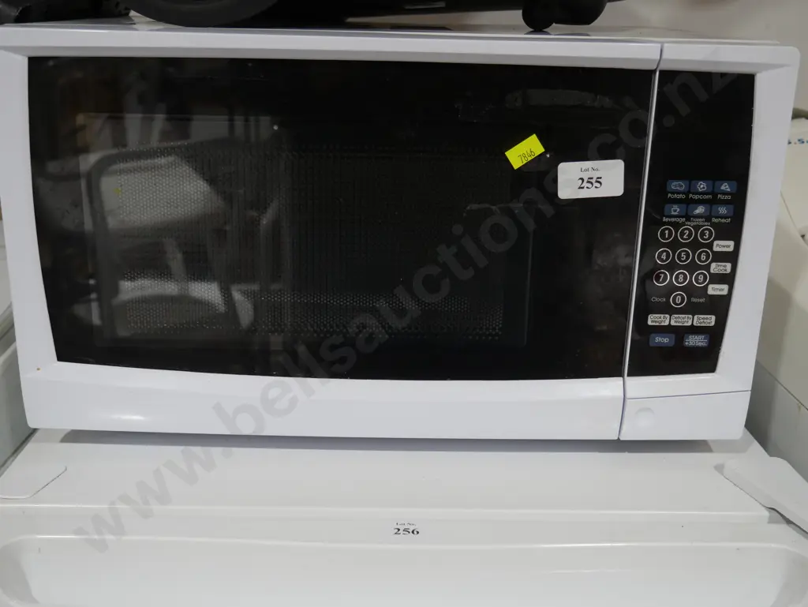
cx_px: 404
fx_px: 934
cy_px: 304
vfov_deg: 36.0
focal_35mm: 40
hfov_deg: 46.8
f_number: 4.4
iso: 400
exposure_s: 1/60
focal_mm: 20
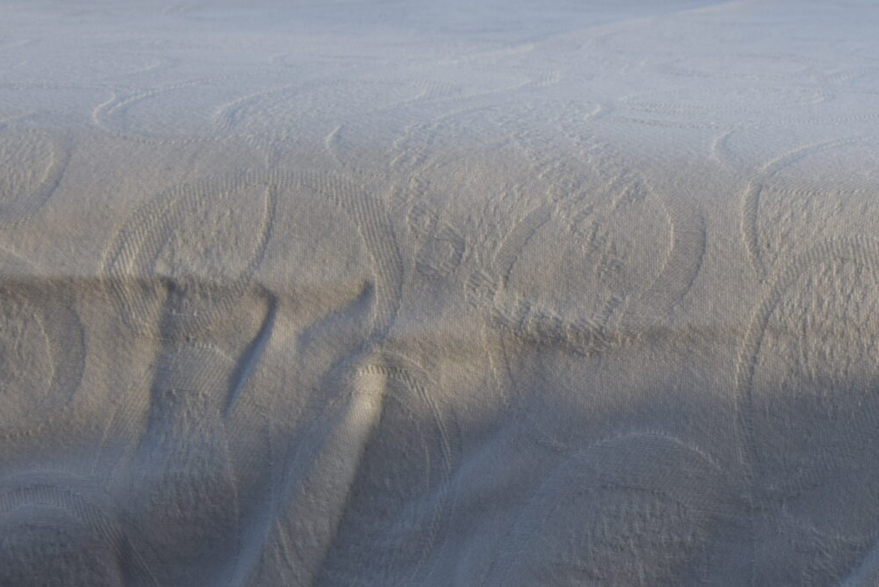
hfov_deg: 13.8
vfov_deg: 9.5
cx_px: 1046
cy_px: 453
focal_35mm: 144
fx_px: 3517
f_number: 6.3
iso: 400
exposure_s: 1/160
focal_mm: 38
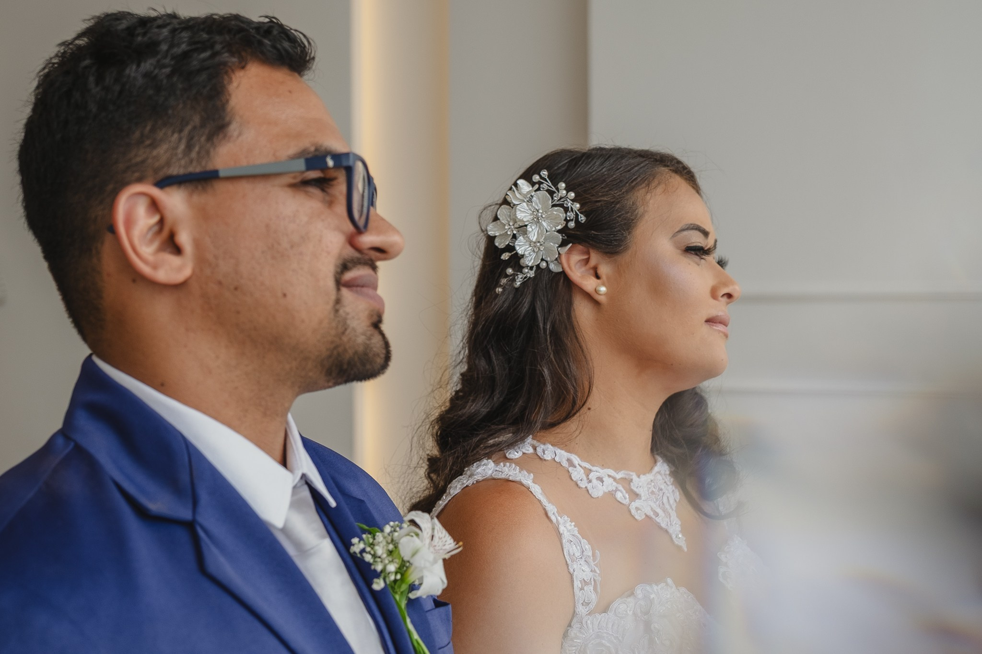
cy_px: 368
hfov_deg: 32.2
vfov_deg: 21.8
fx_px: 1702
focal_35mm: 62
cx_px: 449
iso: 160
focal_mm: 31.1
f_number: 3.2
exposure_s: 1/250
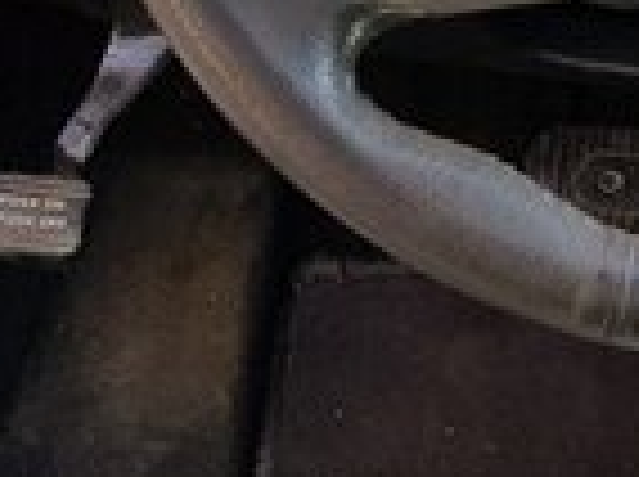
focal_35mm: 121
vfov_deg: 12.0
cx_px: 1400
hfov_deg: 13.3
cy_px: -43
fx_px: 2230
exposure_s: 1/270
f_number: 1.7
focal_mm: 4.2
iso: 40
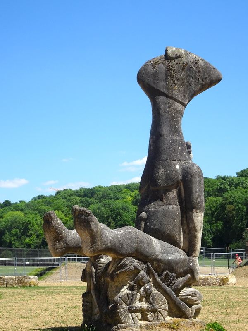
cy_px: 166
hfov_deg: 22.3
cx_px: 124
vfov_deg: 29.4
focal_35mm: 66
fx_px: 630
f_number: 4.5
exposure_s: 1/640
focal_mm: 11.32
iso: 80
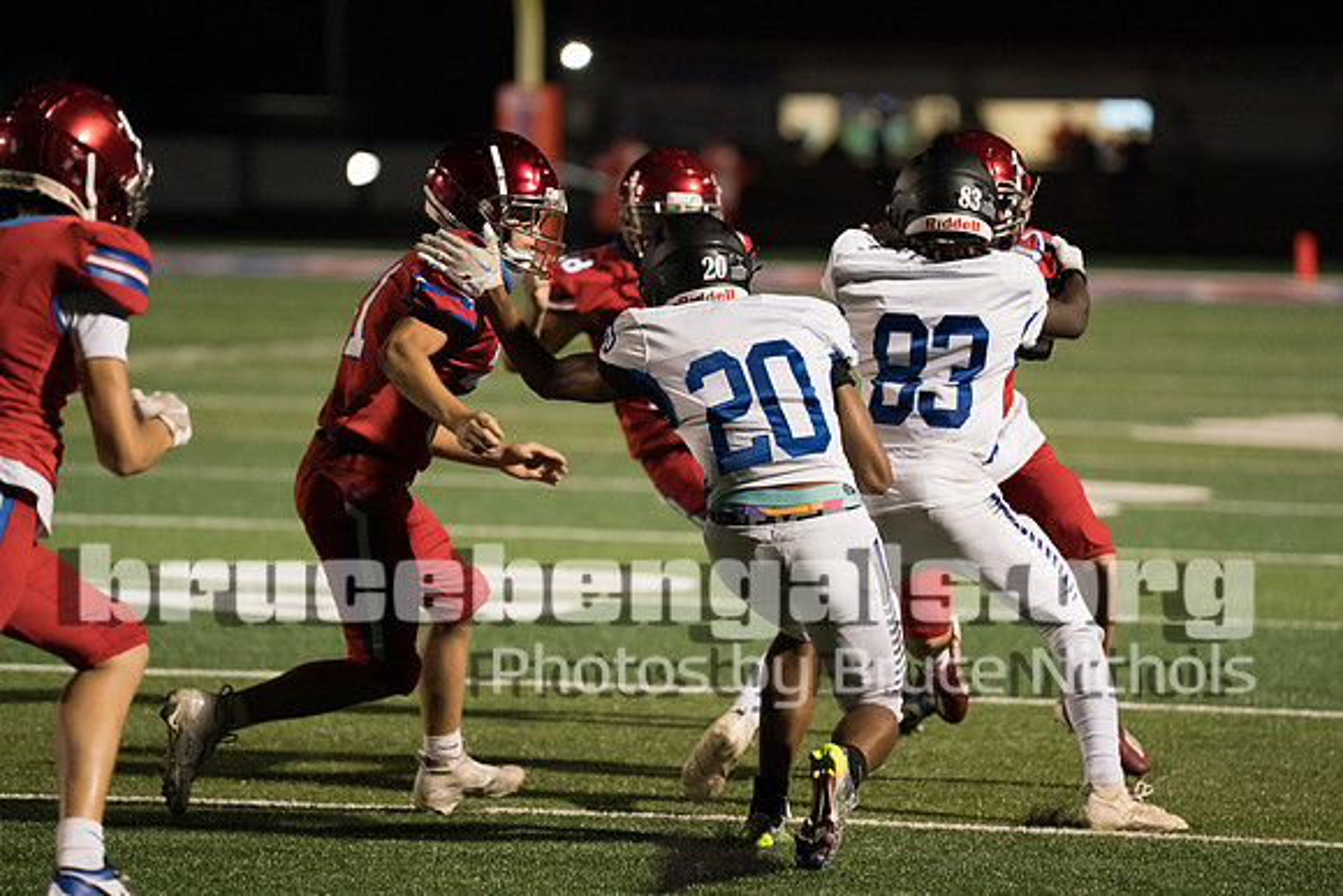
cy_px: 438
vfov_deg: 5.3
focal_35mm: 259
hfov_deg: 7.9
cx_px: 769
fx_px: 9665
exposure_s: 1/1250
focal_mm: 200
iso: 8000
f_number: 2.8
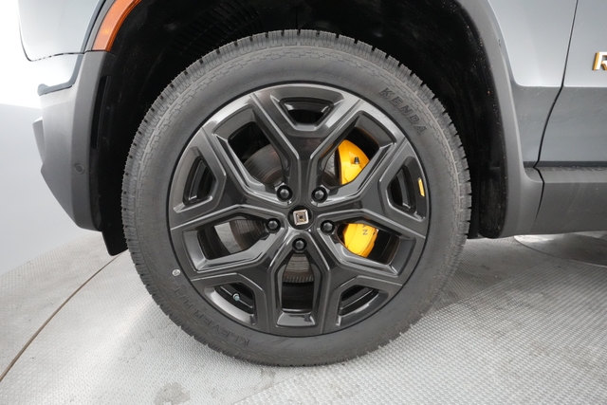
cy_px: 202
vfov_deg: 70.5
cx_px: 304
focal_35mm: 17
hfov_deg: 93.3
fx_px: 287
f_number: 5.6
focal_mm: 17
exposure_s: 1/100
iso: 16000
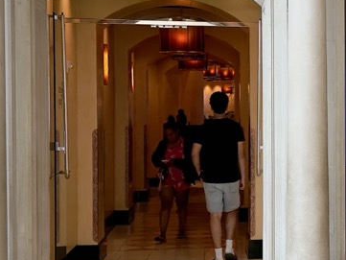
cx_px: 358
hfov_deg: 22.0
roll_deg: -2.3
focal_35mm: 85
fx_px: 850
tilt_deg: -0.9
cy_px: 131
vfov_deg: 17.4
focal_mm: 6.76
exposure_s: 1/120
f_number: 1.78
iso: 125
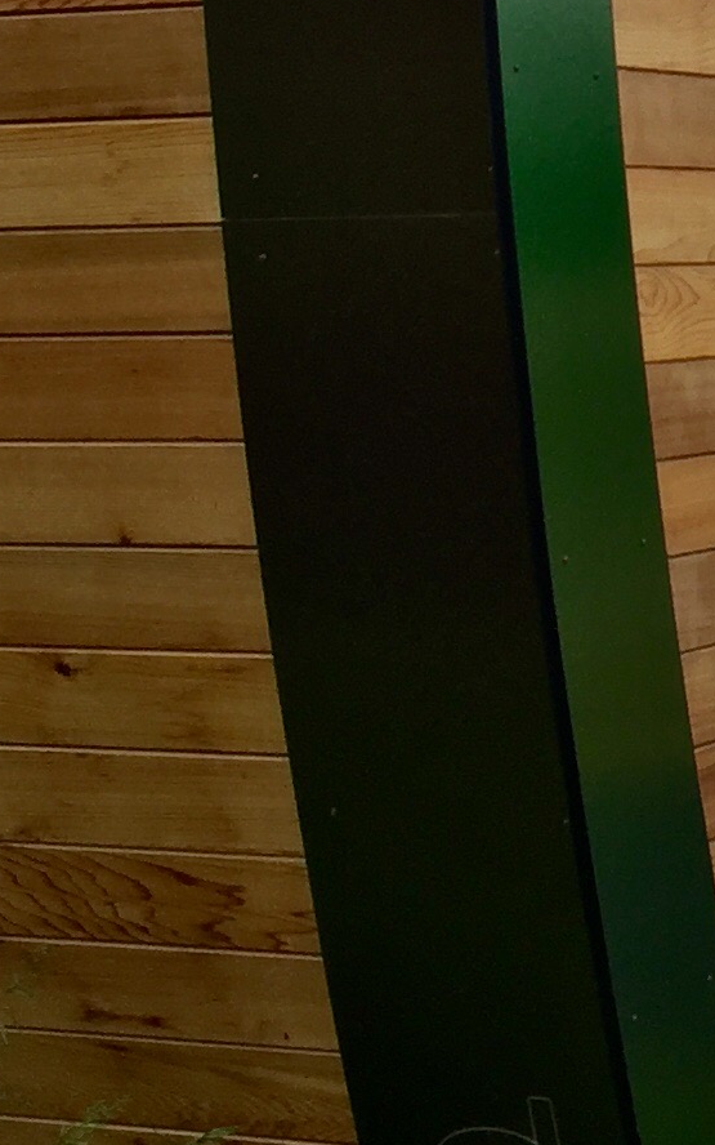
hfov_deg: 11.4
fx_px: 3523
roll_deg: +0.6
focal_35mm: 113
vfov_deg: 18.0
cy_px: -9
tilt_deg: +5.5
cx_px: 846
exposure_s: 1/494
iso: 32
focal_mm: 4.15
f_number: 2.2
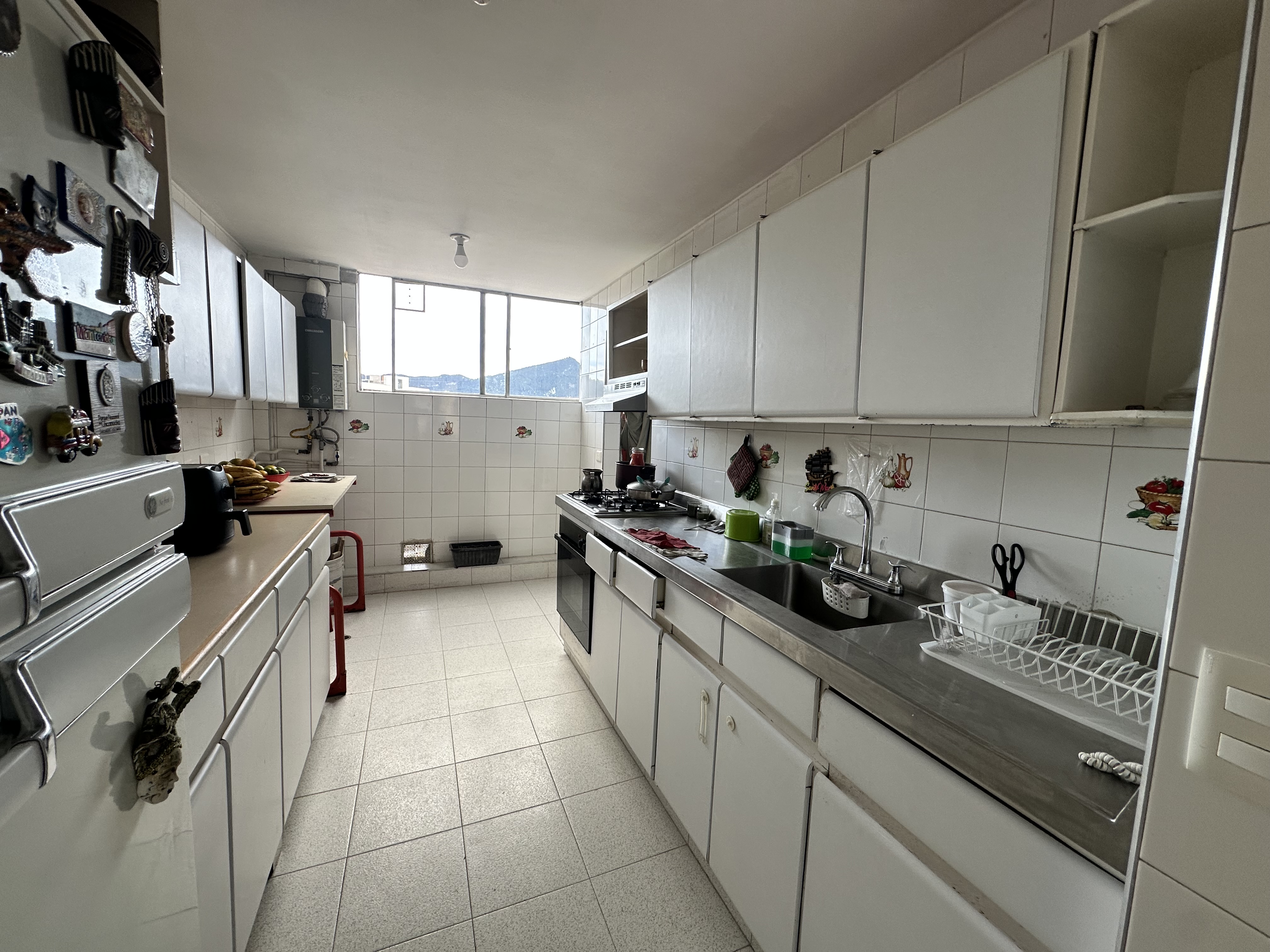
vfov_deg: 85.7
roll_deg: -1.1
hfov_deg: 102.1
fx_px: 514
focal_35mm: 14
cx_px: 635
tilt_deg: -6.9
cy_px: 476
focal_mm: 2.22
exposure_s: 1/99
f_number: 2.2
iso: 50
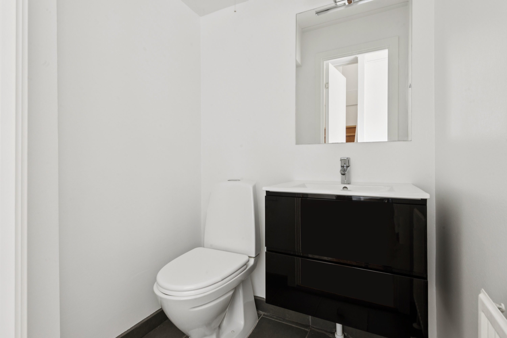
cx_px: 254
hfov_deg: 93.3
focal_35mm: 17
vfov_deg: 70.4
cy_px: 169
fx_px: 239
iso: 250
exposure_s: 1.3
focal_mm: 17
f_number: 14
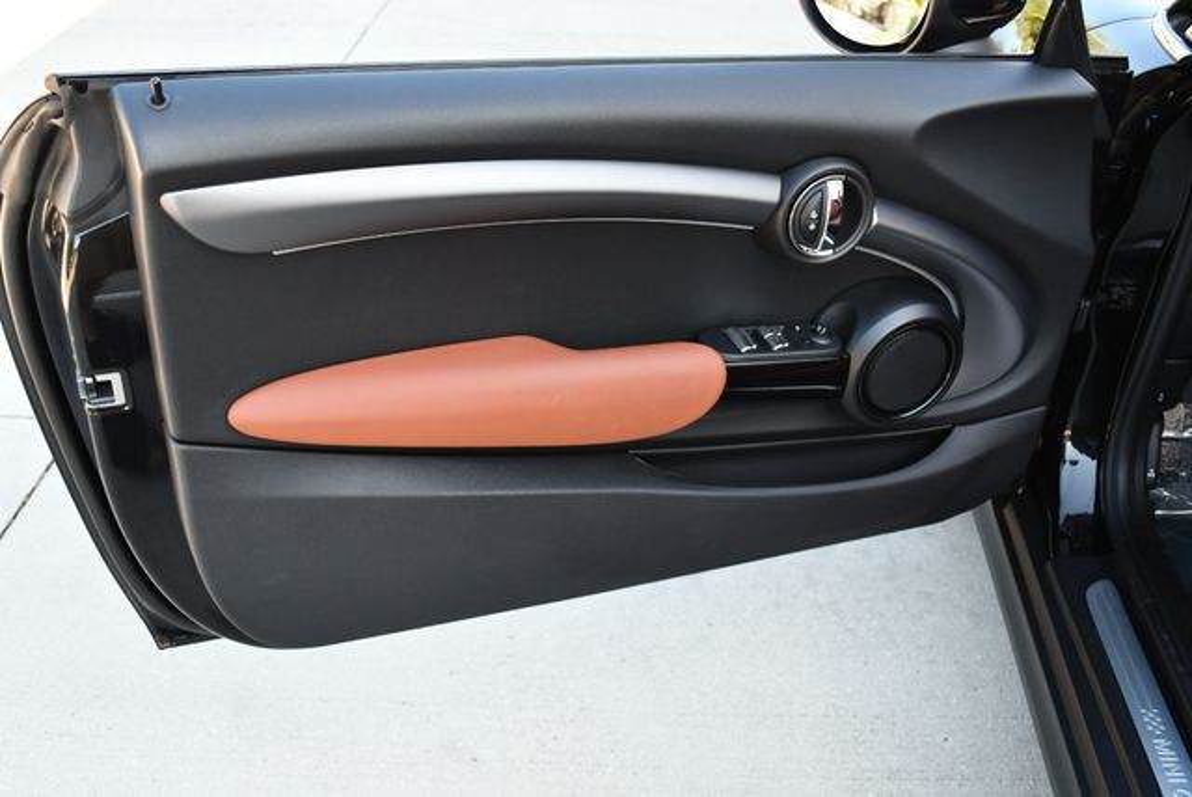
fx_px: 1193
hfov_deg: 53.1
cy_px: 398
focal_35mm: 36
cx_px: 596
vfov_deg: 36.9
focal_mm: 18
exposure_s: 1/250
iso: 400
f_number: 3.5
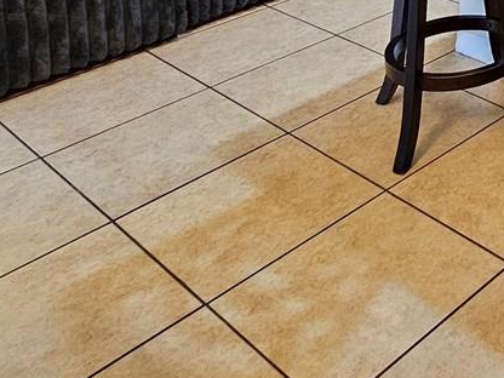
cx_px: 685
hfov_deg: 29.3
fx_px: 728
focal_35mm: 50
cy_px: -220
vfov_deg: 22.6
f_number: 2.2
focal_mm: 2.2
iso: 500
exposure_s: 1/30
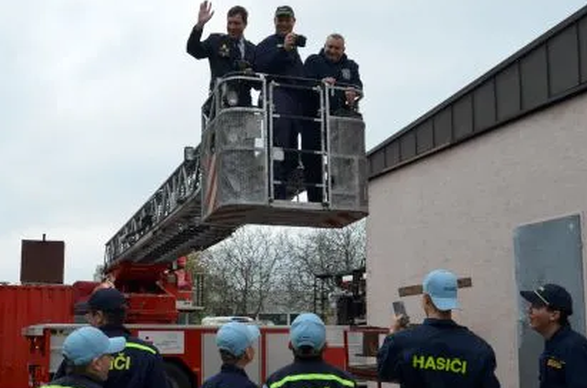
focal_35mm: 50
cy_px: 221
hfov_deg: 39.7
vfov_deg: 26.9
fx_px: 810
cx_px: 241
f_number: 7.1
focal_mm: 21
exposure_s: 1/200
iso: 200
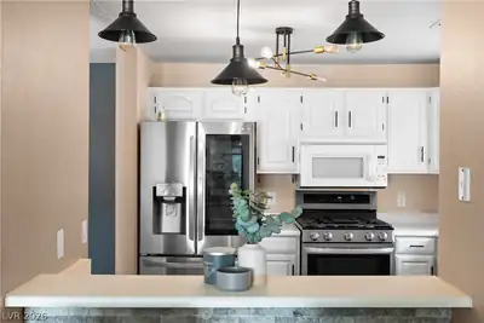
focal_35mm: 40
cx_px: 242
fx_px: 538
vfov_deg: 33.4
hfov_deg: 48.4
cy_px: 162
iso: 400
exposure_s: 1/5
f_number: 8
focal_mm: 27
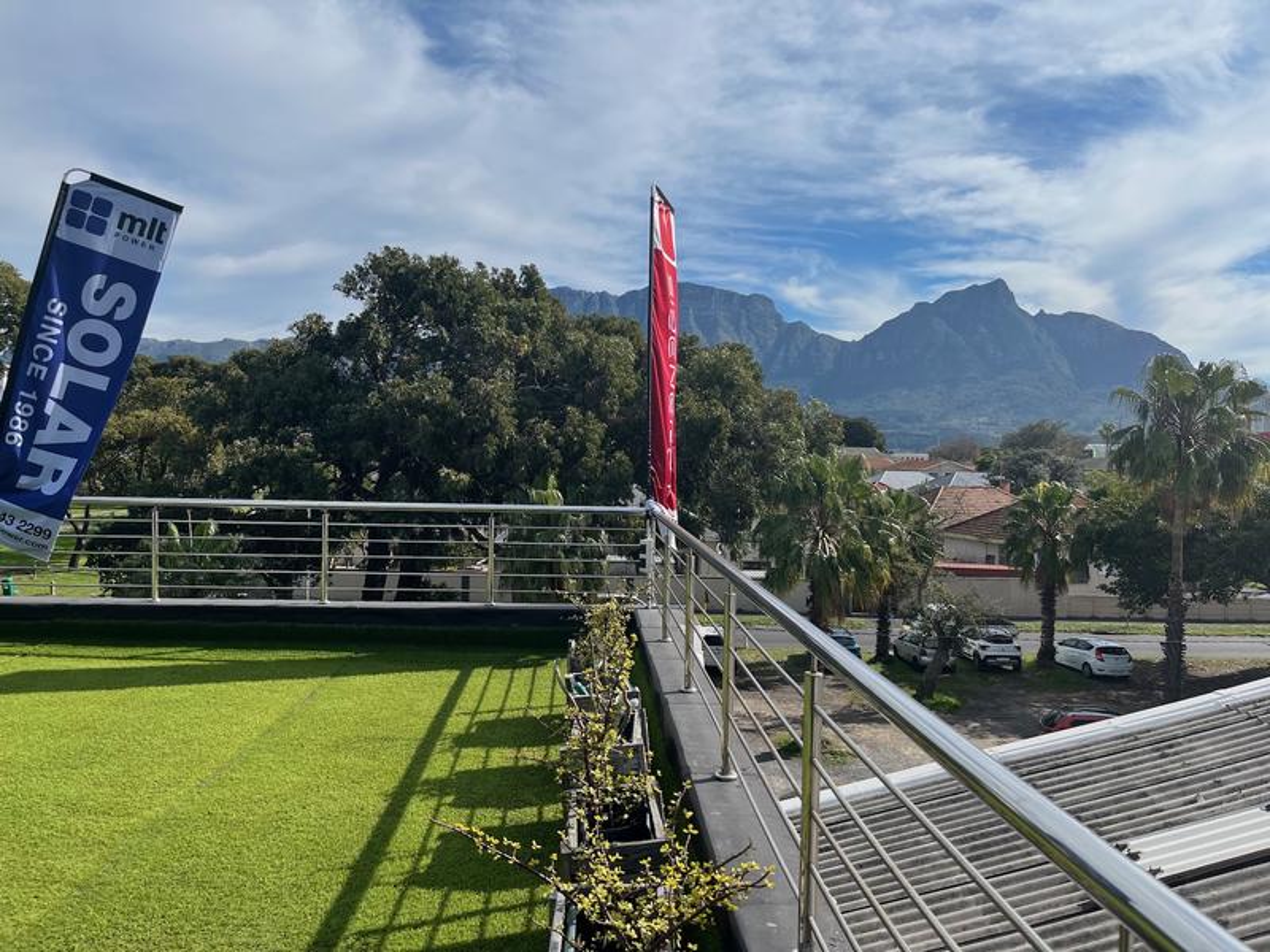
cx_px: 635
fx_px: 954
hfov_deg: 67.3
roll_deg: -1.0
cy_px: 476
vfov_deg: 53.1
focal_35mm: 26
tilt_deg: -1.2
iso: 50
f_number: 1.6
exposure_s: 1/4016
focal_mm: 5.1
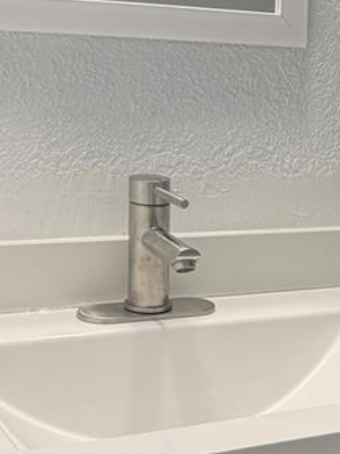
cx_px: 467
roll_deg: -5.9
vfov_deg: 22.6
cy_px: 323
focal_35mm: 86
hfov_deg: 16.1
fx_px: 1127
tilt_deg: -15.7
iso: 80
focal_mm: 6.76
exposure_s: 1/120
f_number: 1.78
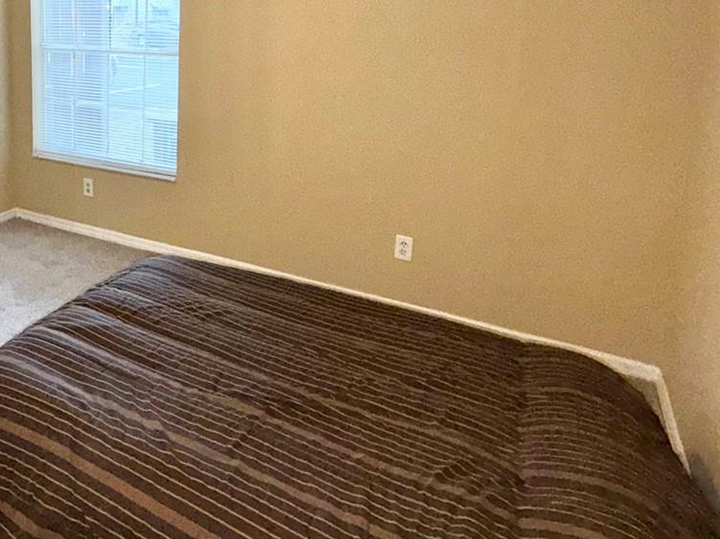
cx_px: 114
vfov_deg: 44.3
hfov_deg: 54.5
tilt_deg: -8.8
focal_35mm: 30
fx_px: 624
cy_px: 100
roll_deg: +0.6
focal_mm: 2.22
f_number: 2.2
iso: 80
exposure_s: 1/60
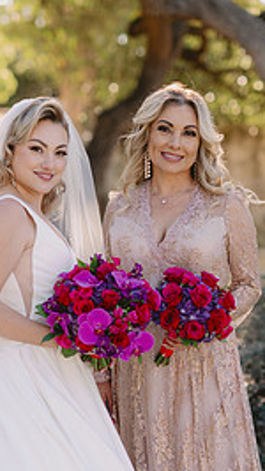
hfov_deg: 8.1
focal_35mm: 150
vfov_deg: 14.3
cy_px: 381
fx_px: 1876
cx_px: 114
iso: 80
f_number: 2.5
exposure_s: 1/320
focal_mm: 85
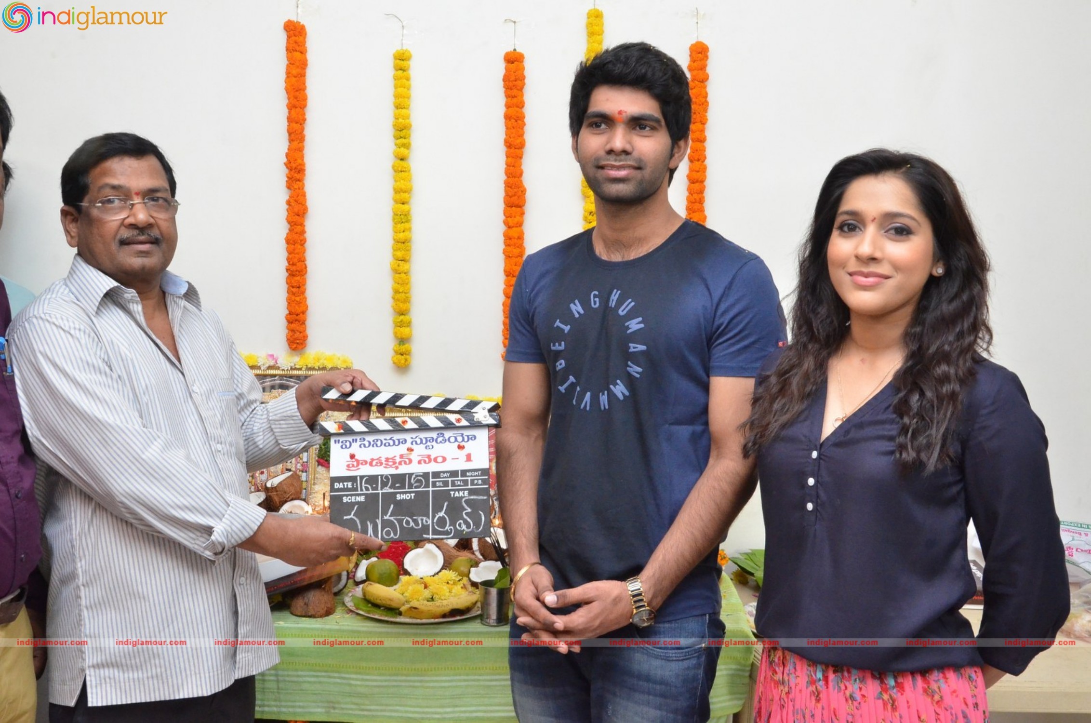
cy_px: 362
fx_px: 1134
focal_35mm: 38
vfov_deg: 35.3
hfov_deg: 51.4
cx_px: 546
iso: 3200
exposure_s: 1/125
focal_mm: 25
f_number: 9
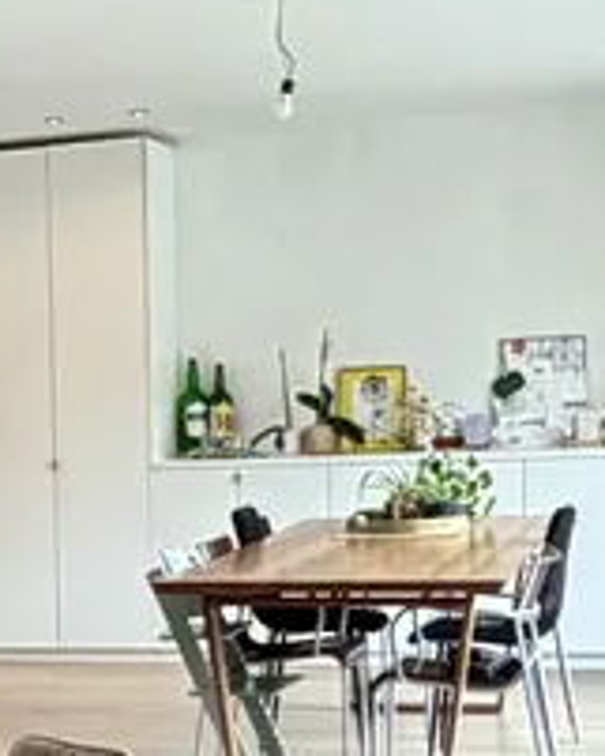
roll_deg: +2.3
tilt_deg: -5.8
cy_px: 628
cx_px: -301
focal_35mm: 95
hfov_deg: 15.0
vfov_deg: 19.9
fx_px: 2125
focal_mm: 2.22
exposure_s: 1/100
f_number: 2.2
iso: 320
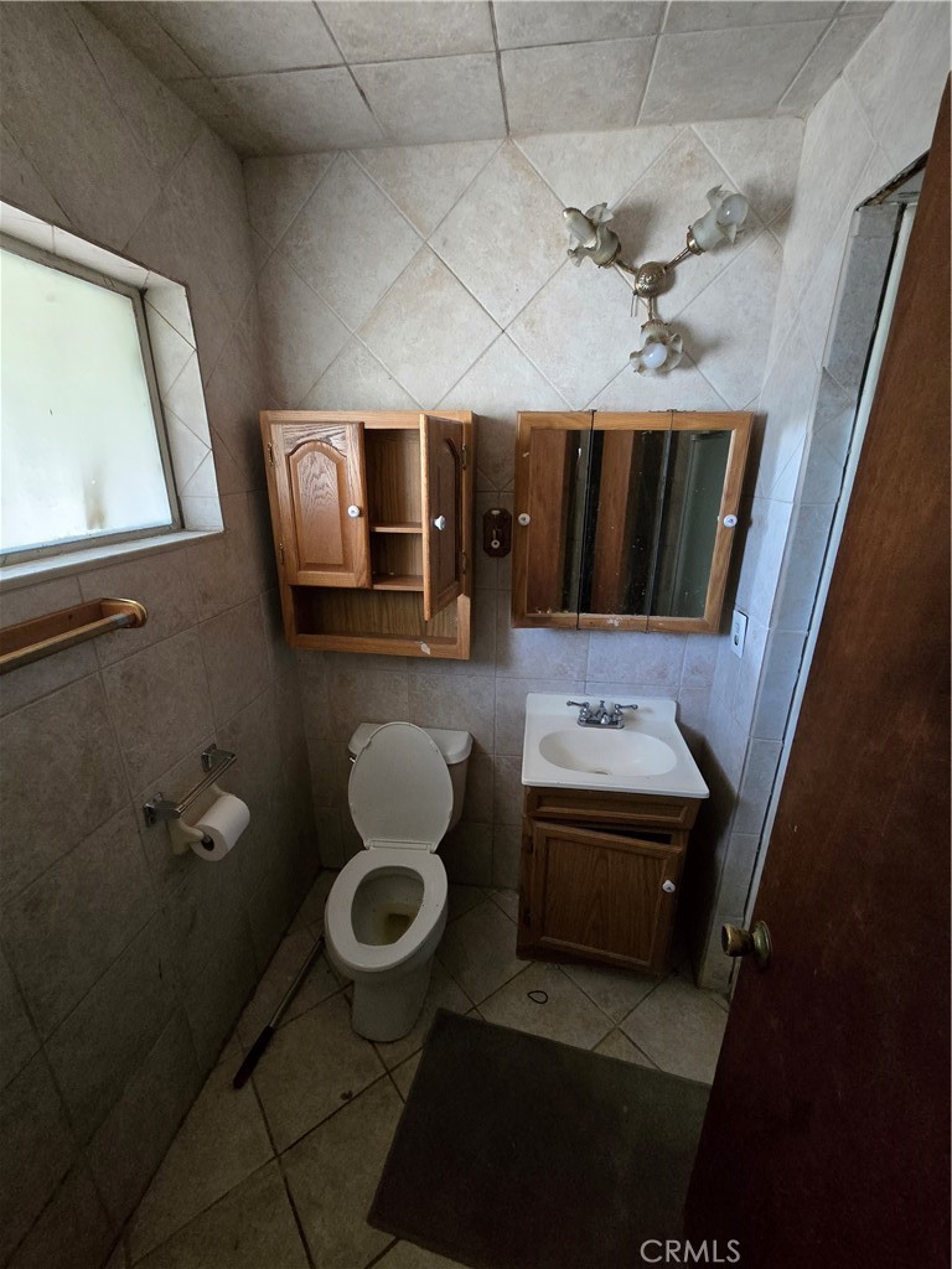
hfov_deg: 89.9
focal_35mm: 13
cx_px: 476
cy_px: 634
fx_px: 477
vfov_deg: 106.2
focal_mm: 2.2
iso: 1000
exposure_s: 1/60
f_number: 2.2
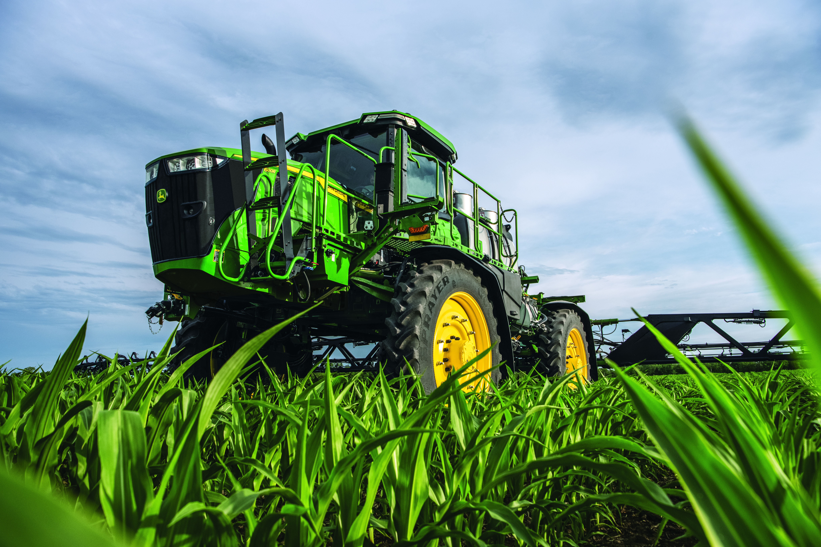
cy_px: 274
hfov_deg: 73.7
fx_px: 547
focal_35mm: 24
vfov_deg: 53.1
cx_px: 410
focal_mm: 24
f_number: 8
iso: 500
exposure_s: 1/800
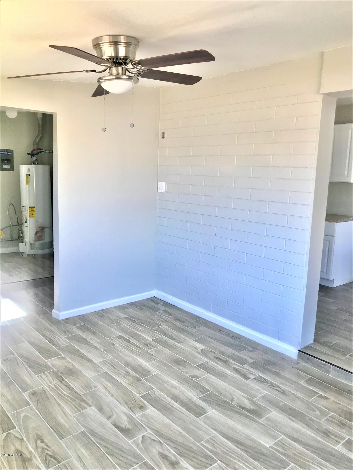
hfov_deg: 49.7
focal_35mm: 28
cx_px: 176
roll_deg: -2.5
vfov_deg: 63.4
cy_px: 235
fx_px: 381
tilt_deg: -7.3
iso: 32
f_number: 1.8
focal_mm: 3.99
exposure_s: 1/120
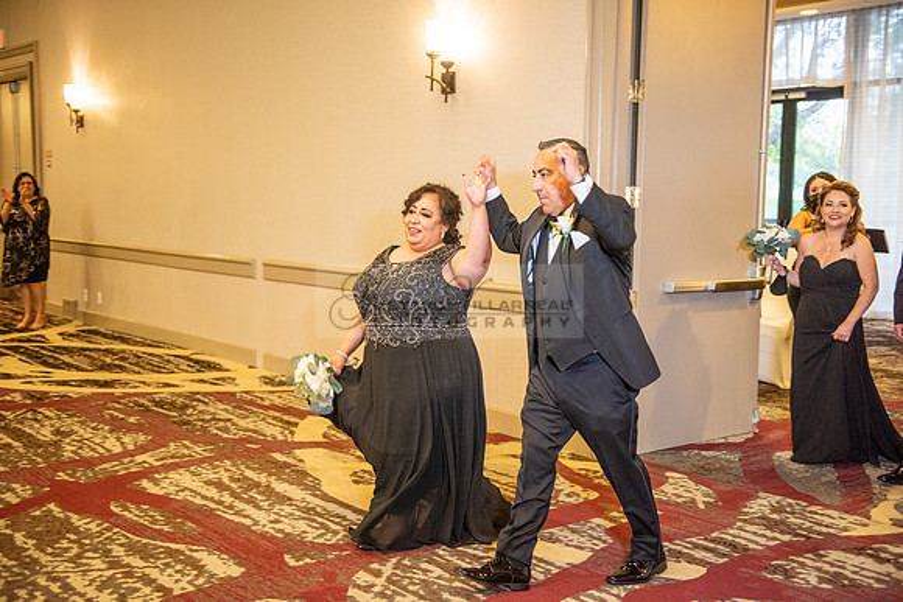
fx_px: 1129
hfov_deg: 43.6
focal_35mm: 45
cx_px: 452
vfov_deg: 29.9
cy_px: 301
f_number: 2.8
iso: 1600
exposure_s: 1/125
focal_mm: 45
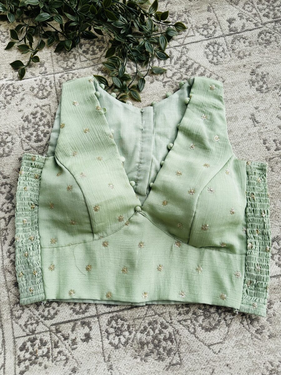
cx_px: 140
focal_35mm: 24
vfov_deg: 71.6
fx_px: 260
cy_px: 188
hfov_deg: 56.8
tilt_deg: -77.2
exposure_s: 1/1751
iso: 80
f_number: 1.78
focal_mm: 6.86
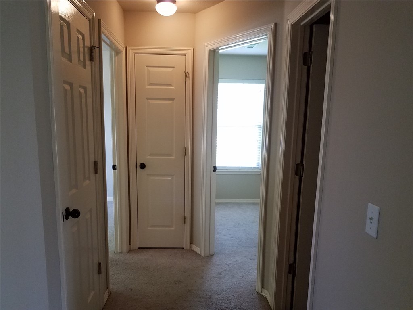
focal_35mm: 26
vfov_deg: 53.1
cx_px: 206
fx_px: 310
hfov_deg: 67.3
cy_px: 155
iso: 200
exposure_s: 1/60
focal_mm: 4.2
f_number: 1.7
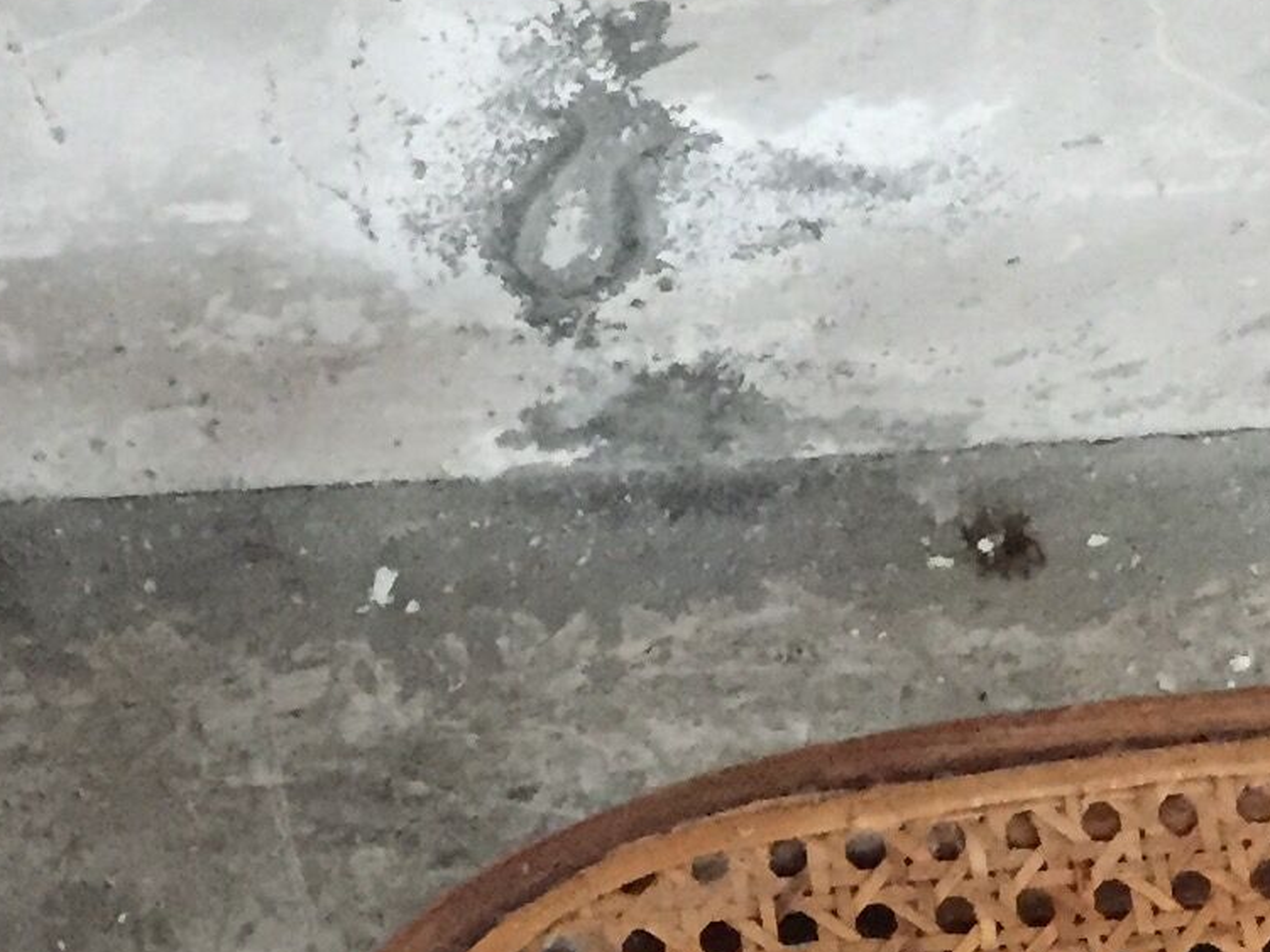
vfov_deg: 10.9
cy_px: 1774
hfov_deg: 15.4
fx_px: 4622
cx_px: 34
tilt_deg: -78.3
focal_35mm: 126
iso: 400
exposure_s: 1/17
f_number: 2.2
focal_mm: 4.15
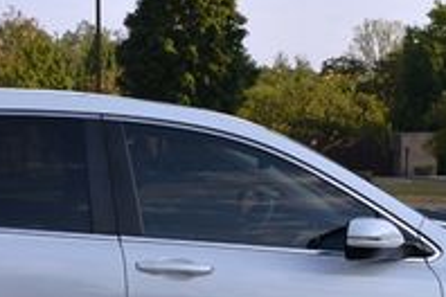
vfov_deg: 14.1
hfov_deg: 21.0
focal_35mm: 97
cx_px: 180
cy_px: 210
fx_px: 1202
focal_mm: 20
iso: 160
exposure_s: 1/250
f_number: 8
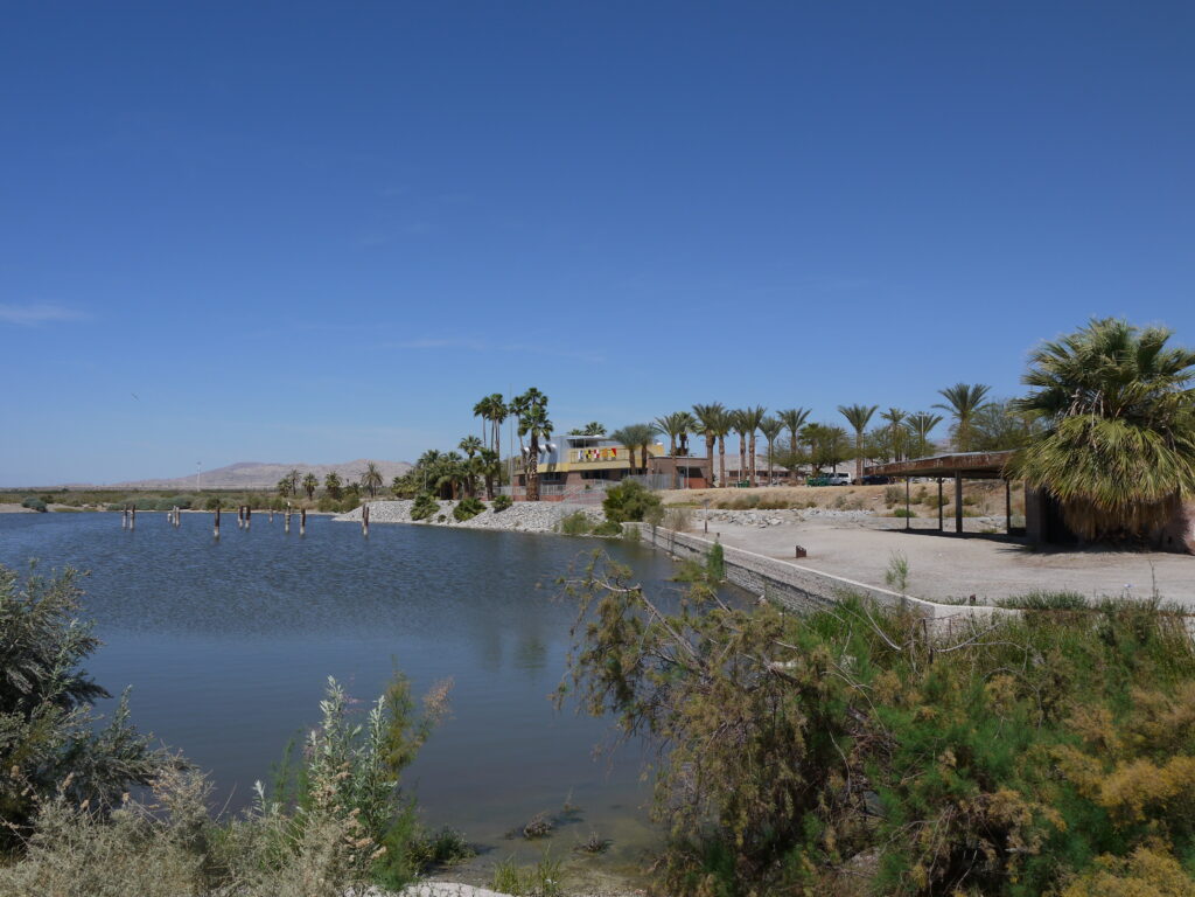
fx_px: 1036
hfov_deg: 60.0
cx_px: 598
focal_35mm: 30
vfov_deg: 46.8
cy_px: 448
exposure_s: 1/640
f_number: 9
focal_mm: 15
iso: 160
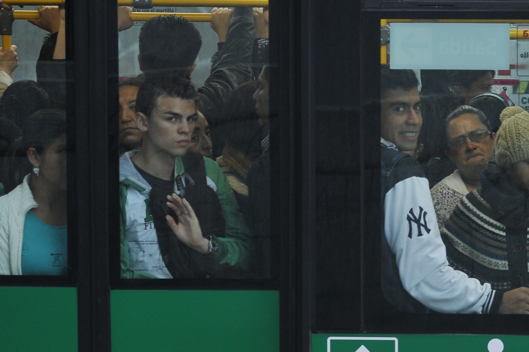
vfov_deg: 8.7
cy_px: 175
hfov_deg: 12.9
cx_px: 452
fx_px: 2320
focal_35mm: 158
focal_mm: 70
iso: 1000
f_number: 2.8
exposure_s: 1/250
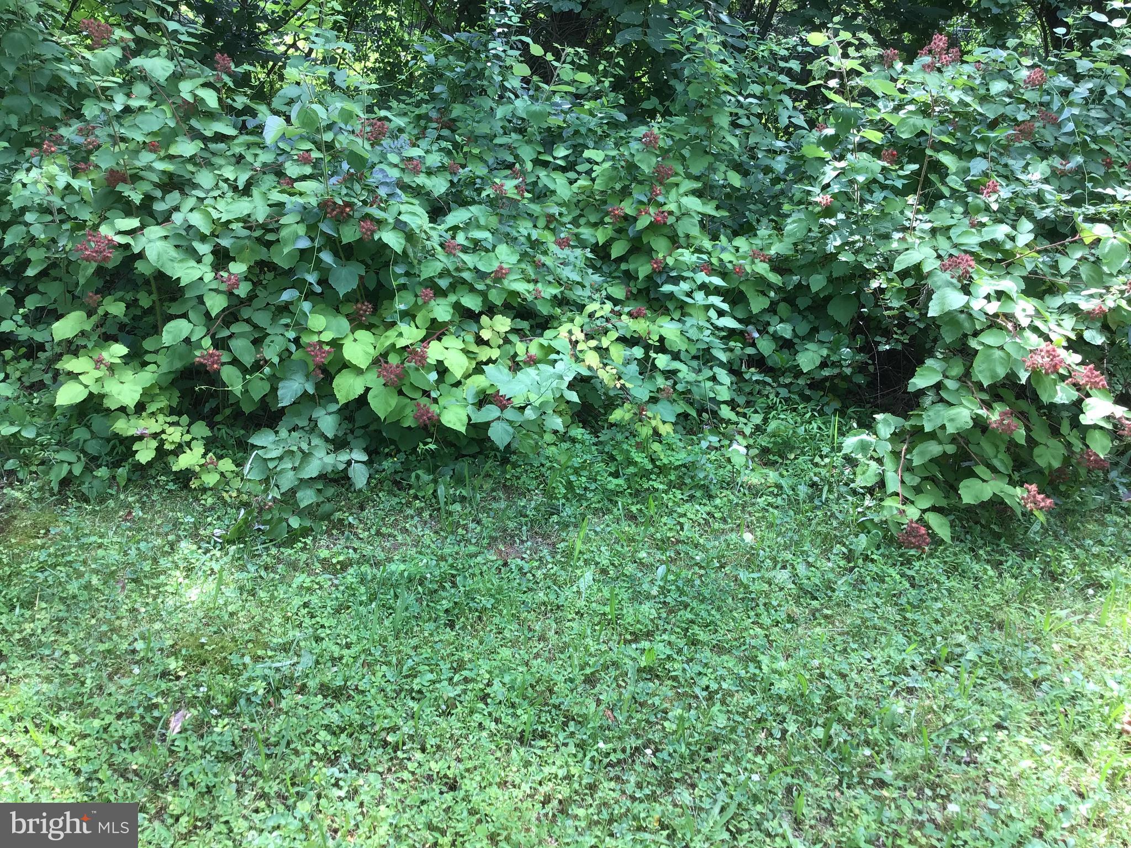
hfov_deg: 58.4
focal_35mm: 31
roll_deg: -1.4
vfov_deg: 45.4
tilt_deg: -2.5
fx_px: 1013
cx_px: 566
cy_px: 424
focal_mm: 3.3
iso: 25
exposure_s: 1/121
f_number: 2.4
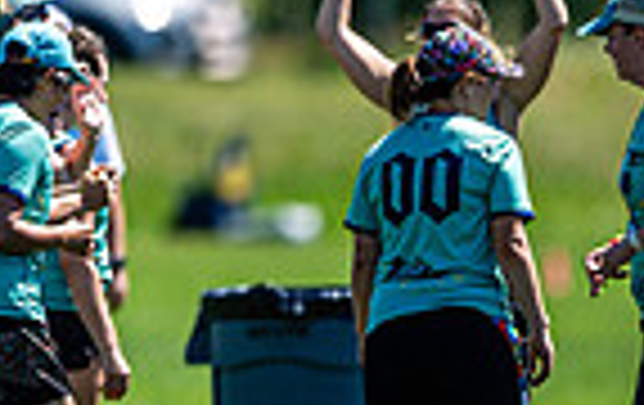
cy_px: 412
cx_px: 883
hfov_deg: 1.3
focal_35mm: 1649
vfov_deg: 0.8
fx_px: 28999
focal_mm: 400
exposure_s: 1/2500
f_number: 2.8
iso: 100
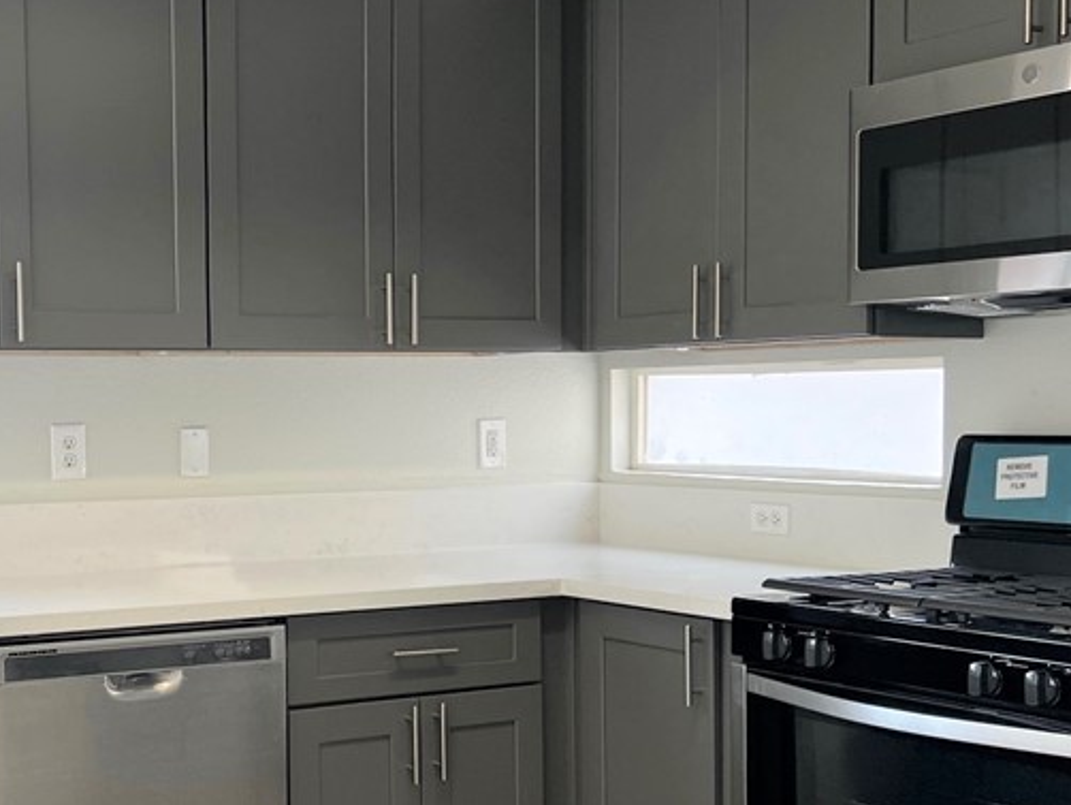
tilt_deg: -2.5
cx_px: 222
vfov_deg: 27.5
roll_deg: +1.0
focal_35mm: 53
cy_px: 453
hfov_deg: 35.1
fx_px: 1641
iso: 50
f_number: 1.5
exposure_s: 1/342
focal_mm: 5.7
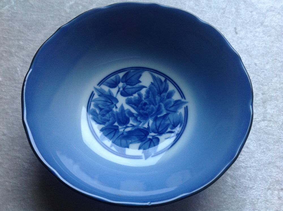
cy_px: 106
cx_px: 142
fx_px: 286
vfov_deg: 40.6
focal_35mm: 35
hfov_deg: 52.7
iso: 100
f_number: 2.4
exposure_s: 1/15
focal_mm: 4.28
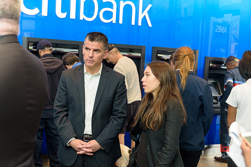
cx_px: 126
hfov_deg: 38.2
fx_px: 363
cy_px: 84
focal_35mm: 52
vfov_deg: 26.0
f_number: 3.2
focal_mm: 52
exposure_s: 1/250
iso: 1000
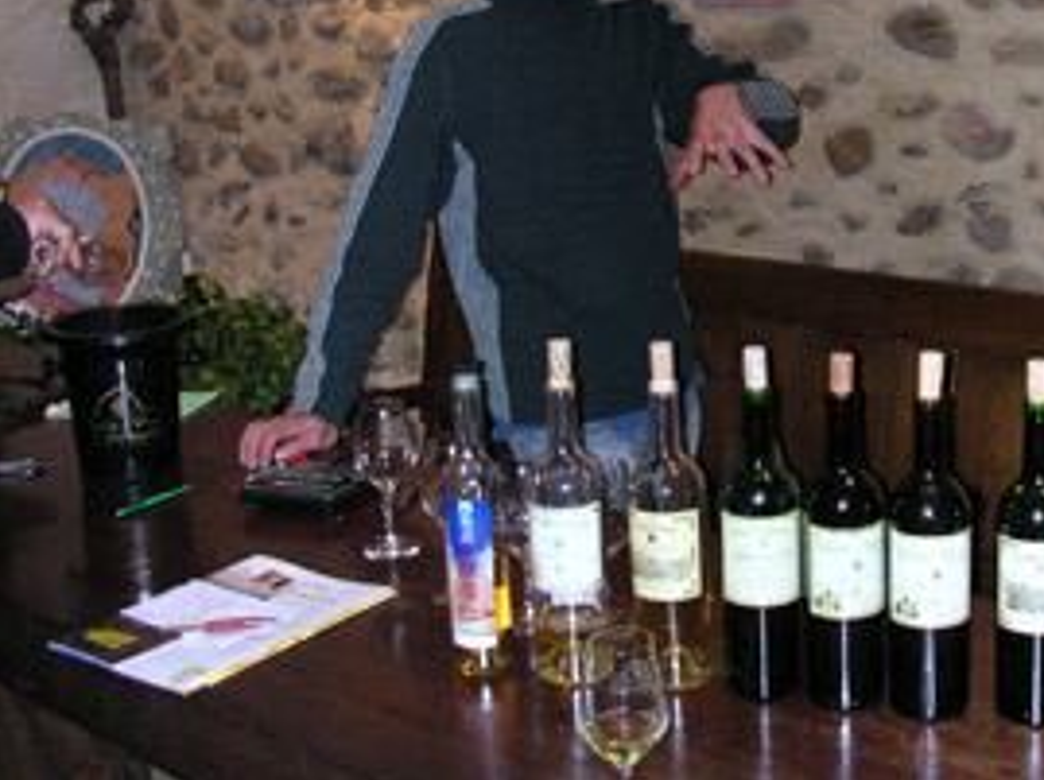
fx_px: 1626
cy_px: 217
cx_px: 757
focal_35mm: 54
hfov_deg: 35.0
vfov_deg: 26.7
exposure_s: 1/60
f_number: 2.7
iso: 230
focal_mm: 5.6
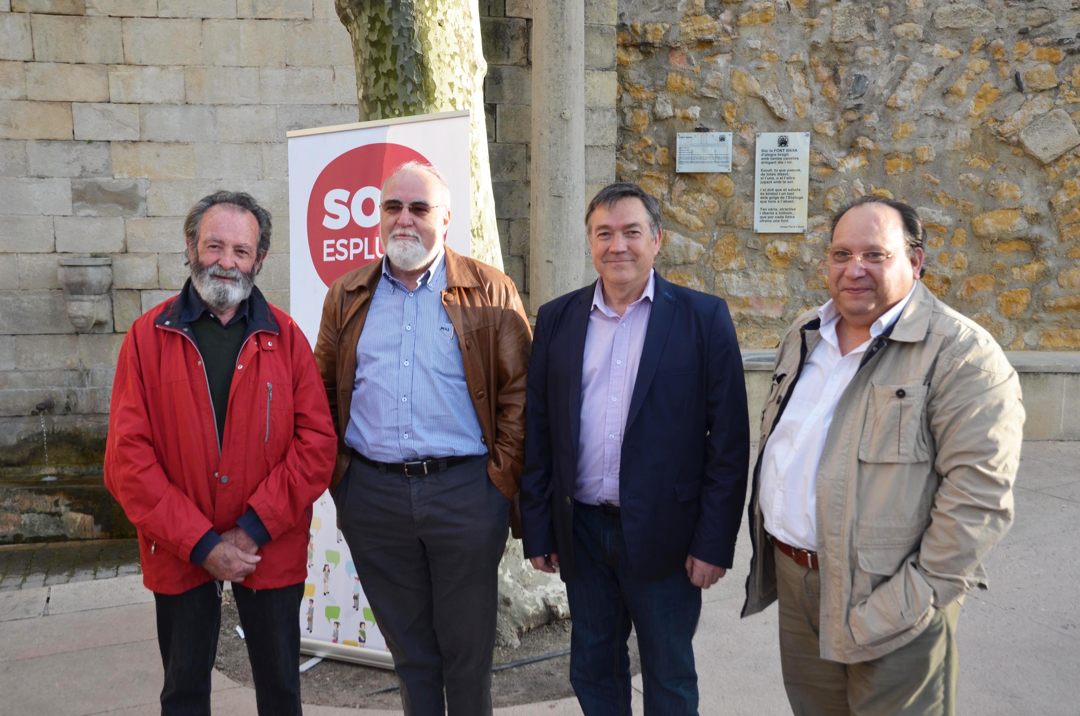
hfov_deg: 57.3
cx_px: 540
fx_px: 988
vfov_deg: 39.8
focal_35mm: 33
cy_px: 358
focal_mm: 22
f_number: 6.3
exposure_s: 1/160
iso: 200
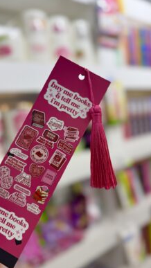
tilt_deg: -5.1
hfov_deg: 42.8
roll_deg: +7.4
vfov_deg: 69.8
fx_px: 192
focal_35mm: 27
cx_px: 65
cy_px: 136
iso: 100
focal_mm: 6.76
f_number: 1.78
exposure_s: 1/222
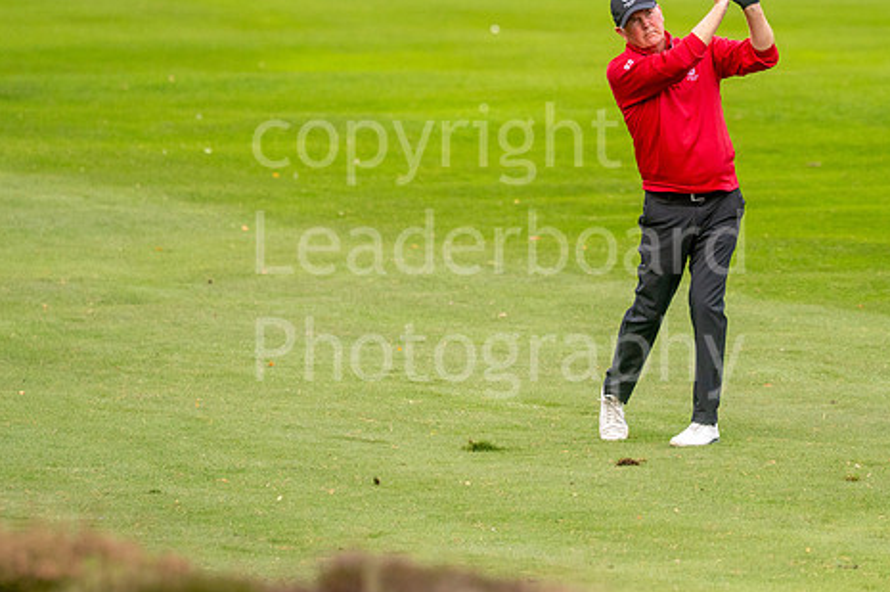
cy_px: 264
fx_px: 14645
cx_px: 535
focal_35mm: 593
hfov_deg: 3.5
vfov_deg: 2.3
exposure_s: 1/1250
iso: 400
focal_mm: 300
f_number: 4.5
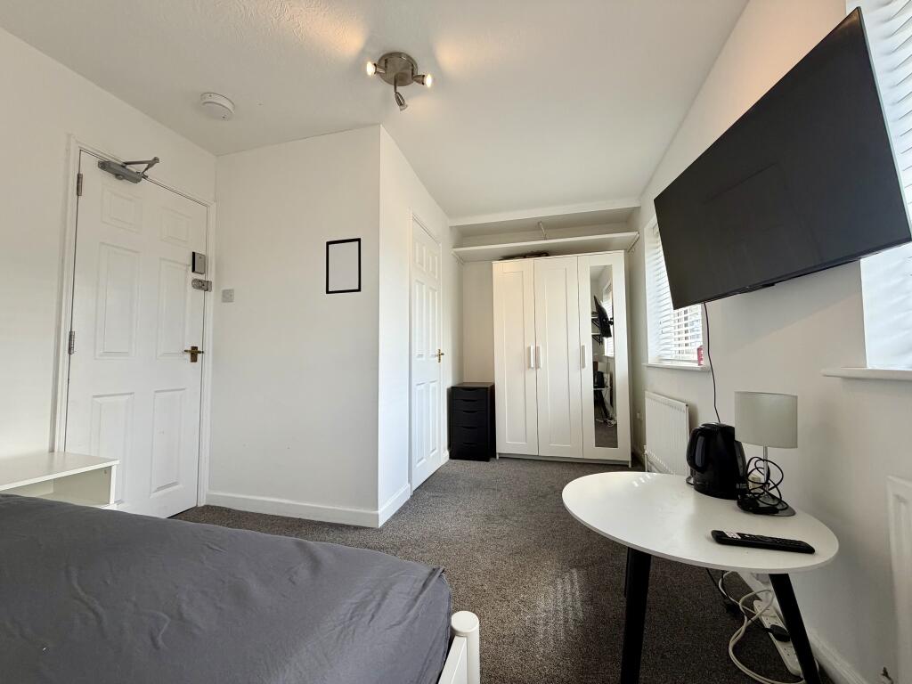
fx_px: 369
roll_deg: +0.8
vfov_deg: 85.7
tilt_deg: +3.5
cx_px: 456
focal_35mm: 14
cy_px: 342
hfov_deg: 102.1
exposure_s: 1/121
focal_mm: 2.22
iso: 100
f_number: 2.2
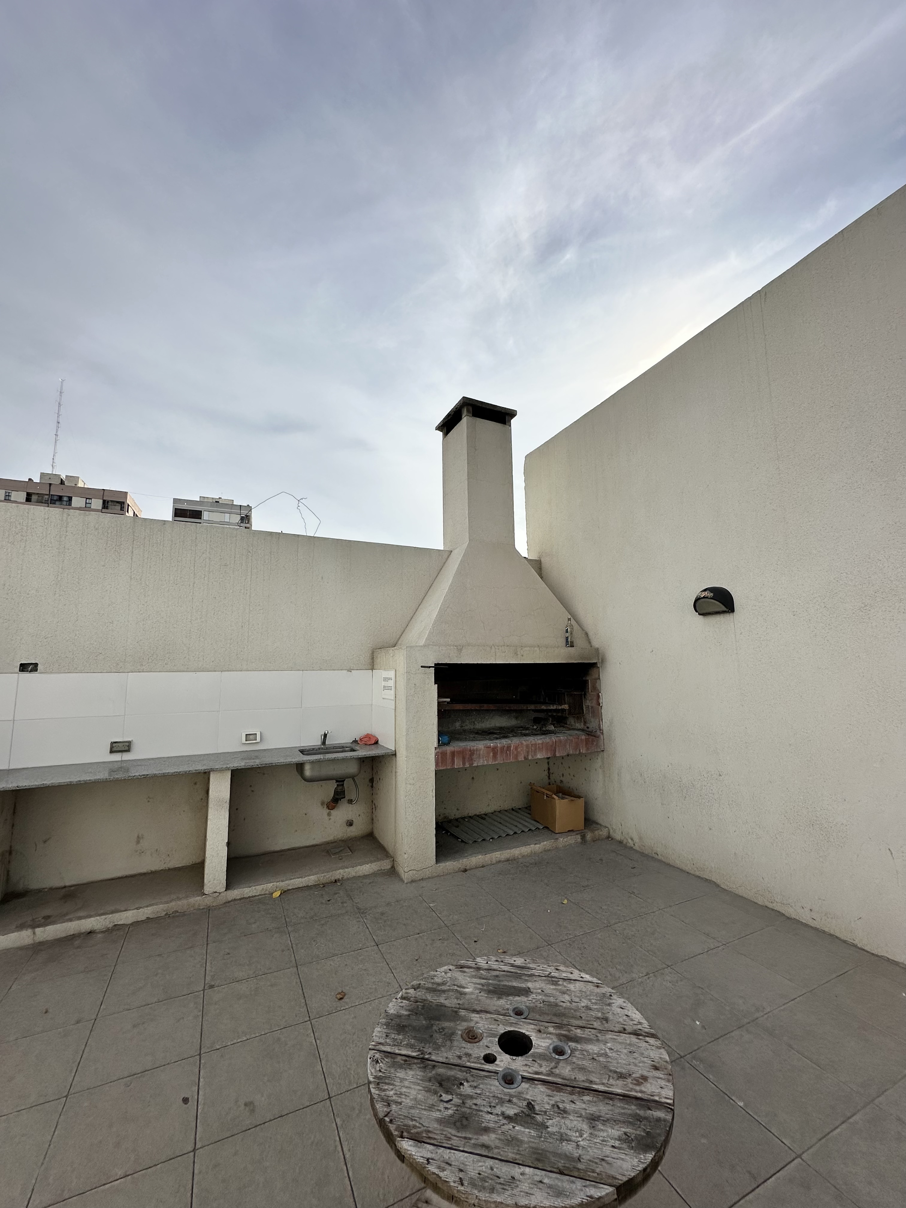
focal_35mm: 14
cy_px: 604
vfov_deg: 102.1
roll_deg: +0.9
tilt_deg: +8.8
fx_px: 489
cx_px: 453
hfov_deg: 85.7
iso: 50
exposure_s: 1/3300
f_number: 2.2
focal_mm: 2.22
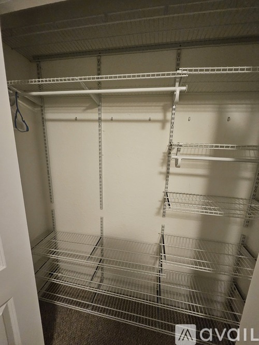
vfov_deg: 106.2
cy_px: 172
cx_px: 130
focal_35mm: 13
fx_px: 130
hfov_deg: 89.9
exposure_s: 1/30
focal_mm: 1.74
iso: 500
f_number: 2.2
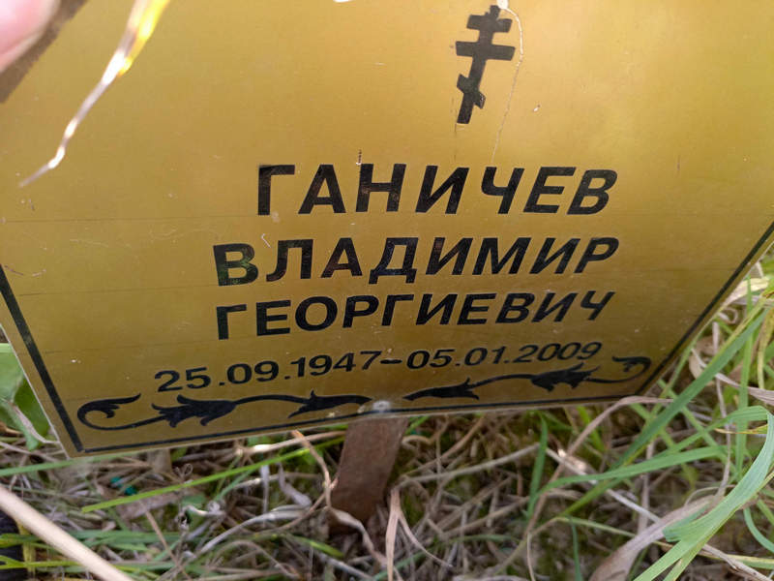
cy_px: 290
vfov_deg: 54.9
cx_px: 387
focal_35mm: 25
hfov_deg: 69.4
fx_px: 559
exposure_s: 1/60
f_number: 1.69
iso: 238
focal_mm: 4.76
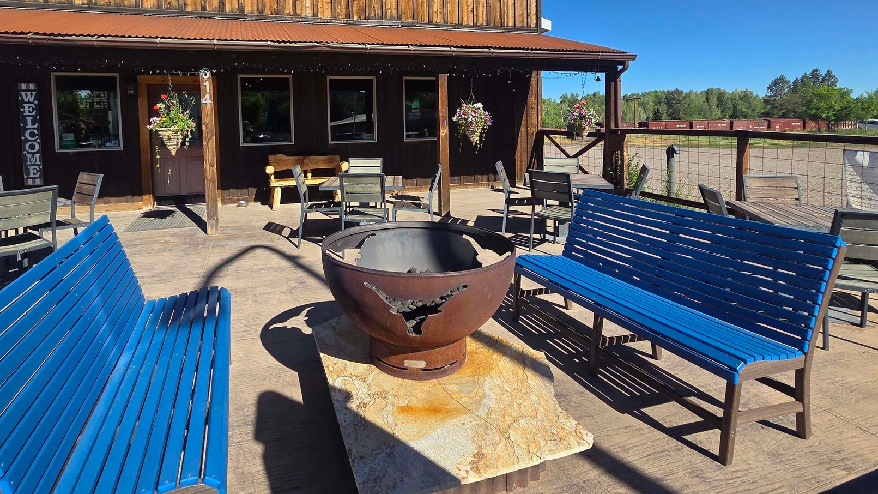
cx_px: 394
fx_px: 419
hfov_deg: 92.4
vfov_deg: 59.0
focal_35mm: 18
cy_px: 149
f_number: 2.2
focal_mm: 2.2
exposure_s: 1/1789
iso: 50
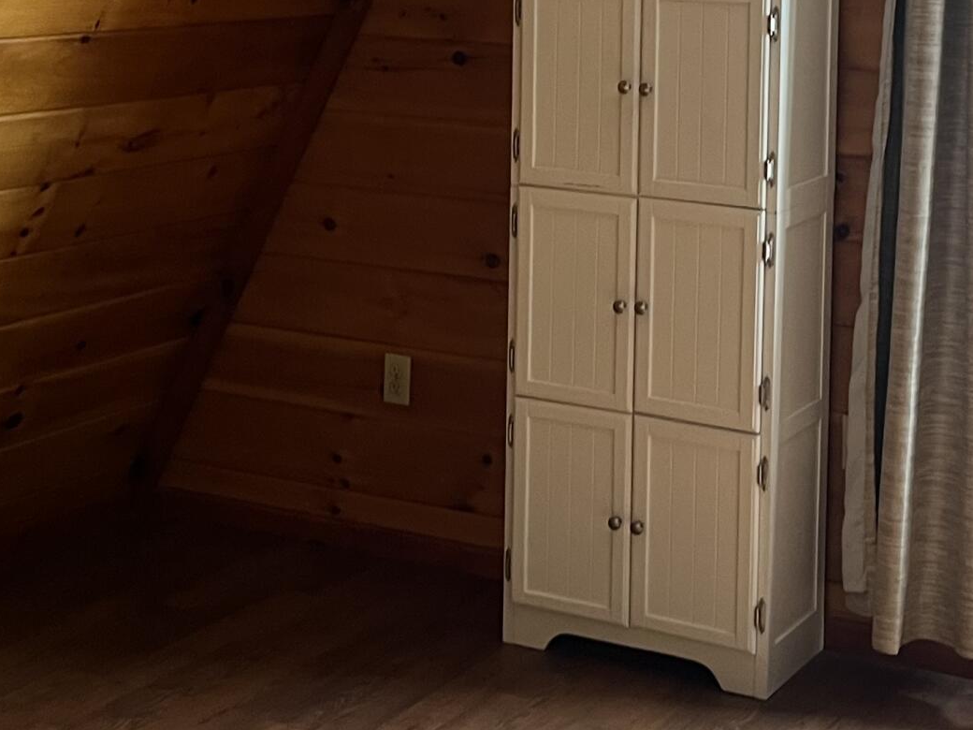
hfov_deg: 26.0
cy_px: 32
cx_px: 530
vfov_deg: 19.2
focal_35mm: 75
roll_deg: -0.5
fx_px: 2108
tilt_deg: -3.5
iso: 125
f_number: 1.6
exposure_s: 1/60
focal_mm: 5.1
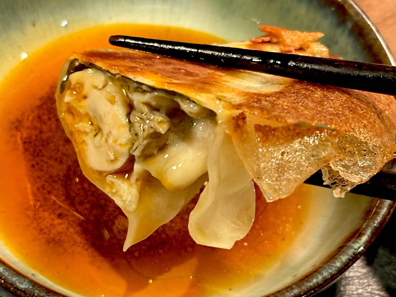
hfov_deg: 36.8
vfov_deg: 28.0
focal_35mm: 52
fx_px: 595
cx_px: 198
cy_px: 148
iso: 100
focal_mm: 5.96
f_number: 1.6
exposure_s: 1/33
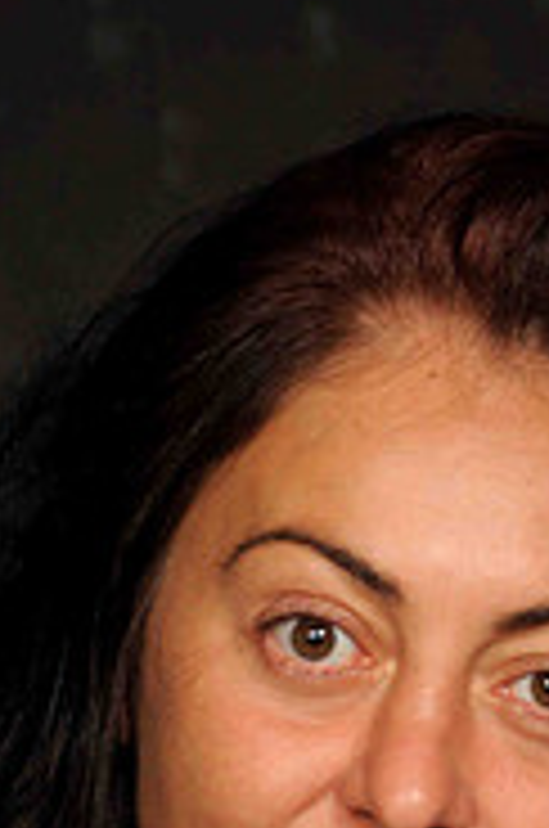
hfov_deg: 3.1
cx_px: 407
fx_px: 10102
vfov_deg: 4.7
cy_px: 868
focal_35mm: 440
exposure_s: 1/40
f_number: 5.6
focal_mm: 120
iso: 200
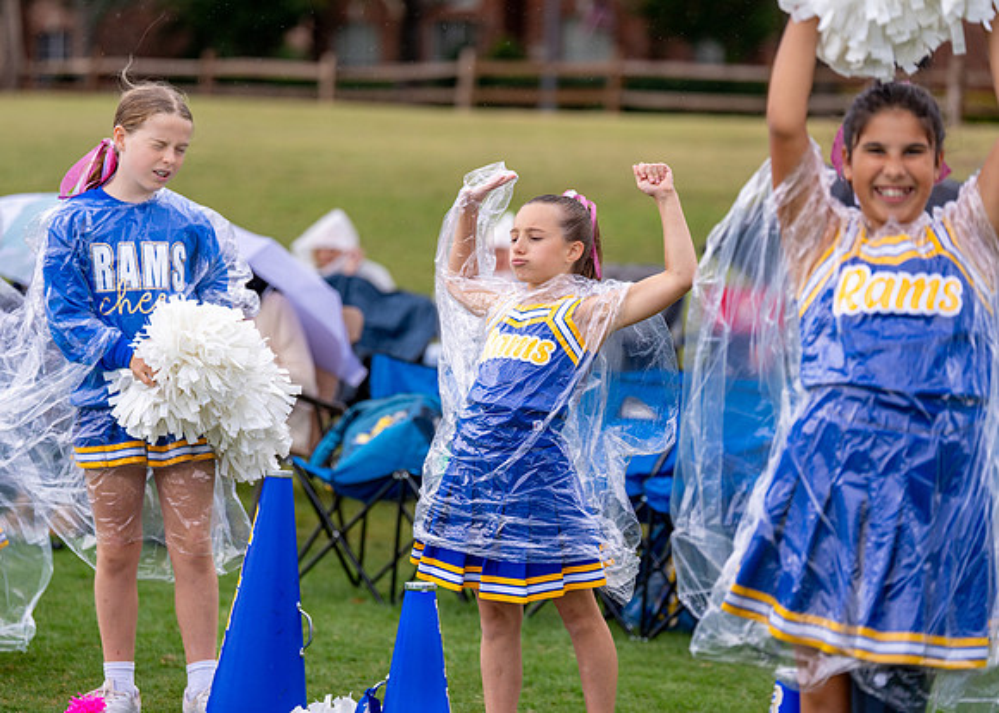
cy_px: 359
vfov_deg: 10.5
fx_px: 3877
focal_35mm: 137
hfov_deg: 14.7
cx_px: 496
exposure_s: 1/1600
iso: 400
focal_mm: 126
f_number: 2.8
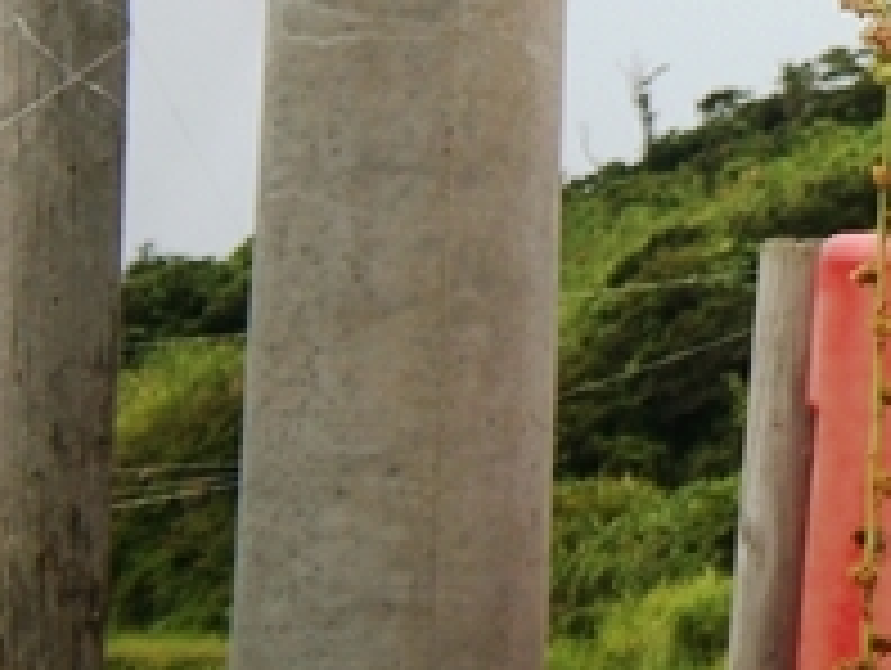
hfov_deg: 10.2
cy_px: -245
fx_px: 4793
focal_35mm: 186
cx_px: 1449
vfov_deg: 7.9
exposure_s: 1/250
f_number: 4.5
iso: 250
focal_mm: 32
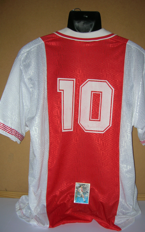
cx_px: 78
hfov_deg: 34.4
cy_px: 118
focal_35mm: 37
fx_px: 234
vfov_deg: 52.7
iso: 50
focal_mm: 5.7
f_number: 2.9
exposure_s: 1/60.1
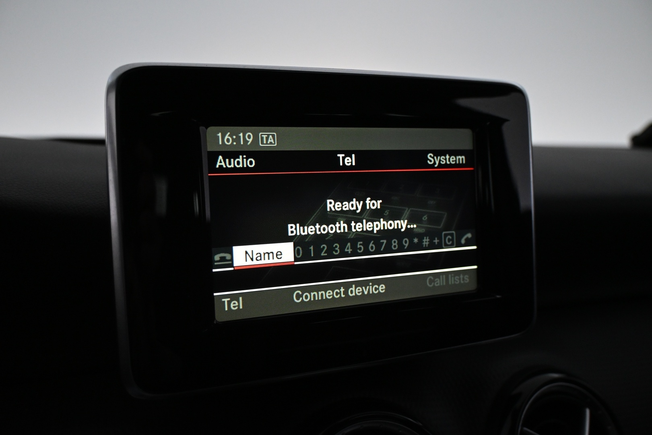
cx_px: 326
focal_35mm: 33
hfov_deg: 57.2
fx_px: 598
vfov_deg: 40.0
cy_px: 218
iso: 1600
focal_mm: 22
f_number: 4
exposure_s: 1/125
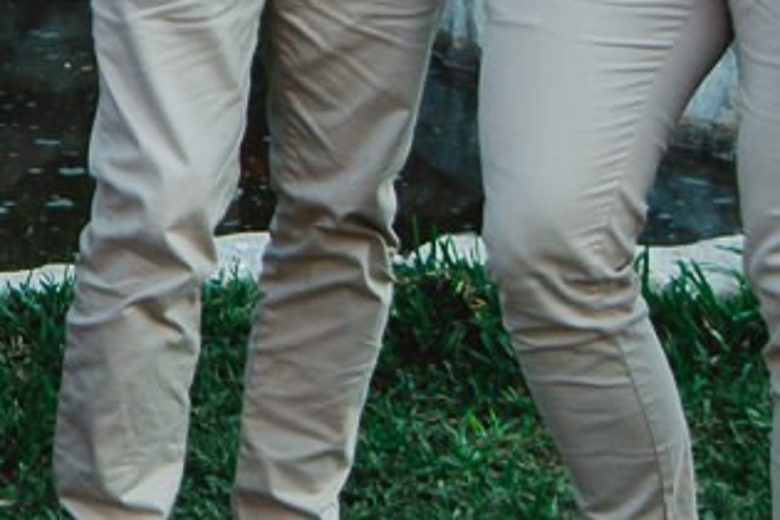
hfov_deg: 10.6
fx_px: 3943
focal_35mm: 182
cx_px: -634
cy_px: -380
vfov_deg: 7.4
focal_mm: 28
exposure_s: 1/320
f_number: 3.5
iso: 100
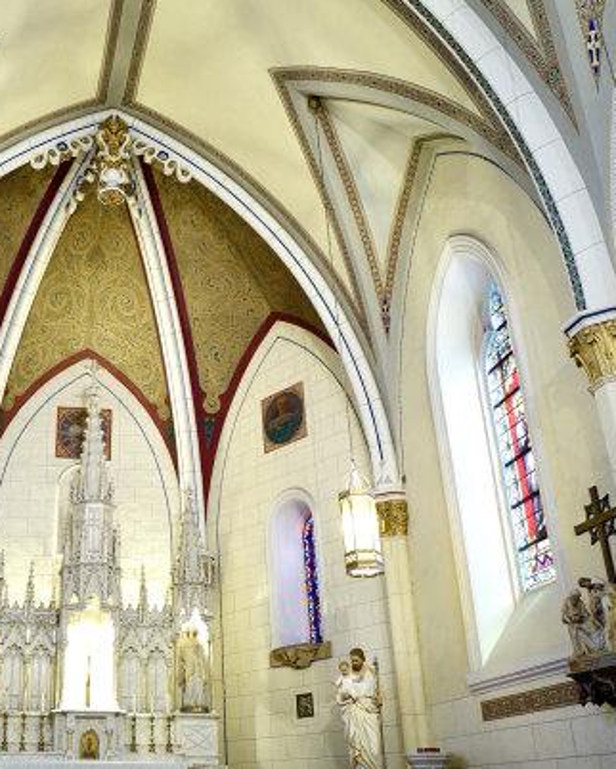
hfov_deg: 36.3
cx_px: 134
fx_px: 911
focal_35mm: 40
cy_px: 388
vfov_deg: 45.8
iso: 1600
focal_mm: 28
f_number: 1.7
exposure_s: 1/160
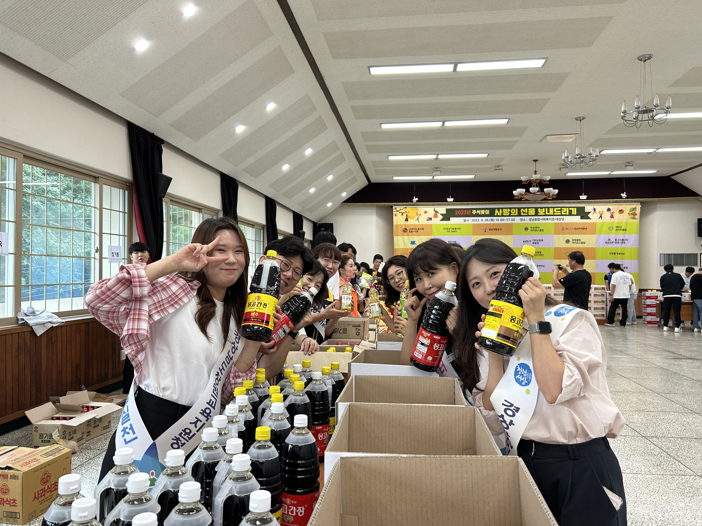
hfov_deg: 67.3
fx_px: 527
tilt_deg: +1.4
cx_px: 351
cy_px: 263
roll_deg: +0.1
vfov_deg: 53.1
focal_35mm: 26
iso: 64
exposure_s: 1/60
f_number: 1.5
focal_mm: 5.7
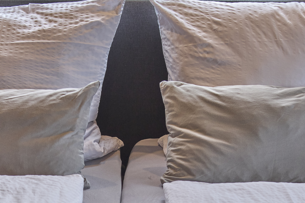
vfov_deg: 15.8
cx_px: 102
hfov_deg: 24.4
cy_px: 250
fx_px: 703
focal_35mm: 83
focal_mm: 30
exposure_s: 1/100
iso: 640
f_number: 3.2
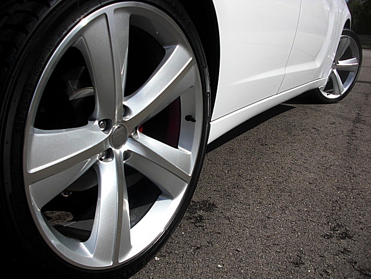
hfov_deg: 51.4
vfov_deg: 39.7
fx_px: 386
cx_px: 186
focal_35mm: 36
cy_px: 140
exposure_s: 1/200
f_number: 7.9
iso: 50
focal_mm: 6.3
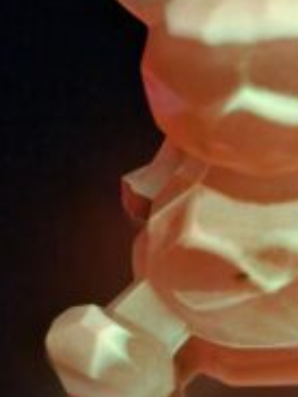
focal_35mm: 50
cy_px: 203
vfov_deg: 38.2
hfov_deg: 28.0
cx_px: 270
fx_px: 574
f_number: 1.8
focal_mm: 5.4
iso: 2000
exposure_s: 1/4.77
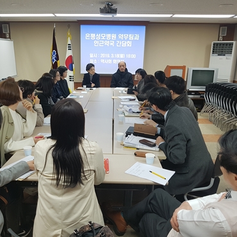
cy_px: 118
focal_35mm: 31
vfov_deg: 52.5
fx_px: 240
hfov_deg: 52.4
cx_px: 102
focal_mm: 4.2
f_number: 1.7
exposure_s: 1/60
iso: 64
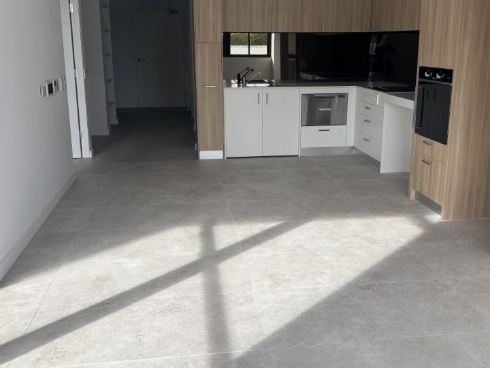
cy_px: 166
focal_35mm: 37
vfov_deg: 38.6
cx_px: 263
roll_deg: +0.2
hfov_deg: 50.1
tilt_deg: -13.6
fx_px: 524
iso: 40
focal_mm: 5.96
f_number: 1.6
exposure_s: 1/190
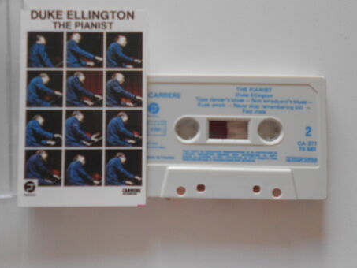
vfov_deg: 44.1
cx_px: 176
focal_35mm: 32
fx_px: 330
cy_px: 123
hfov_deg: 56.8
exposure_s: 1/30
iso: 125
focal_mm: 5.1
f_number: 3.4
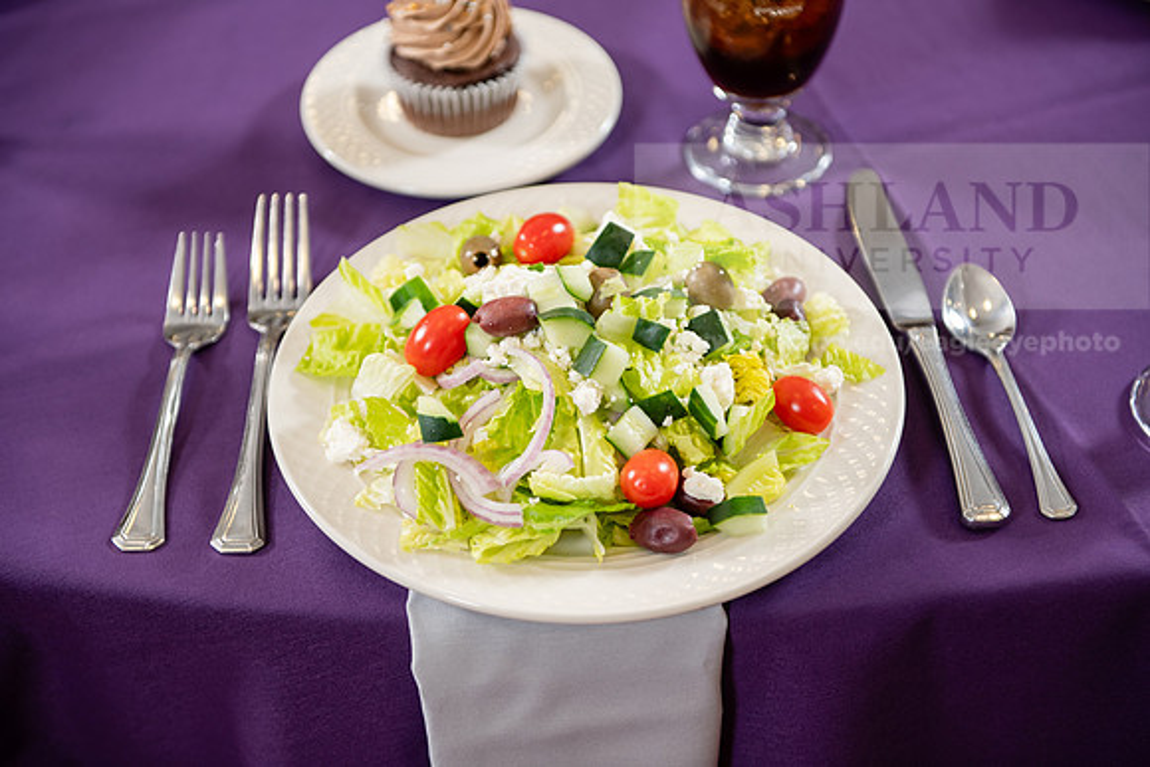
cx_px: 575
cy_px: 384
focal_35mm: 66
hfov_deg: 30.5
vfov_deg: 20.6
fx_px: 2109
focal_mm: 66
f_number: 3.2
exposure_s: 1/160
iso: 320
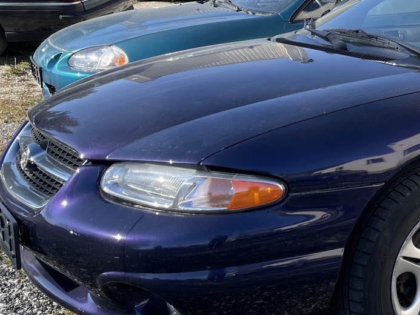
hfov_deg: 29.7
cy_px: 112
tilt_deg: -11.2
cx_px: 432
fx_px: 728
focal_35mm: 60
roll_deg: -2.5
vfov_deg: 24.3
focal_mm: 4.2
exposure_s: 1/1770
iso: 32
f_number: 1.6
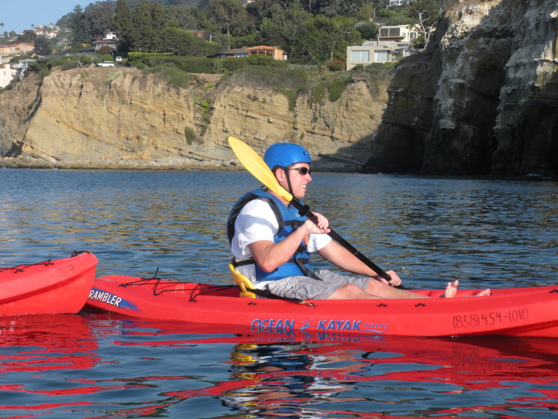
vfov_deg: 18.2
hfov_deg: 24.1
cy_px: 210
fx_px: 1306
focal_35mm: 81
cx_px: 279
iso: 64
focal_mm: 14.2
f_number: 4.8
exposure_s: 1/360
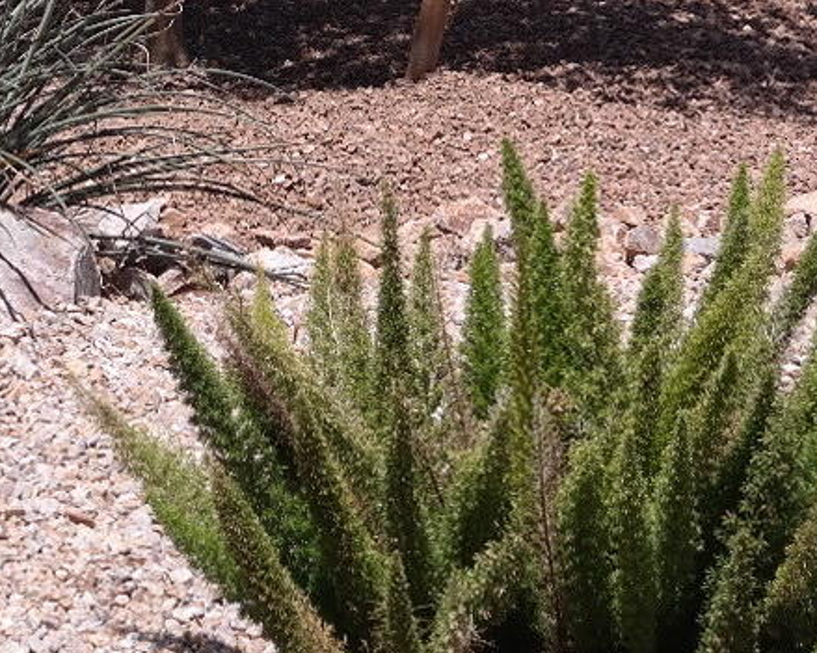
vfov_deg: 9.4
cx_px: 264
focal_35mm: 159
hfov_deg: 12.1
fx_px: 3844
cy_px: -327
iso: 100
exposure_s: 1/180
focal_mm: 28
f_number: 7.1
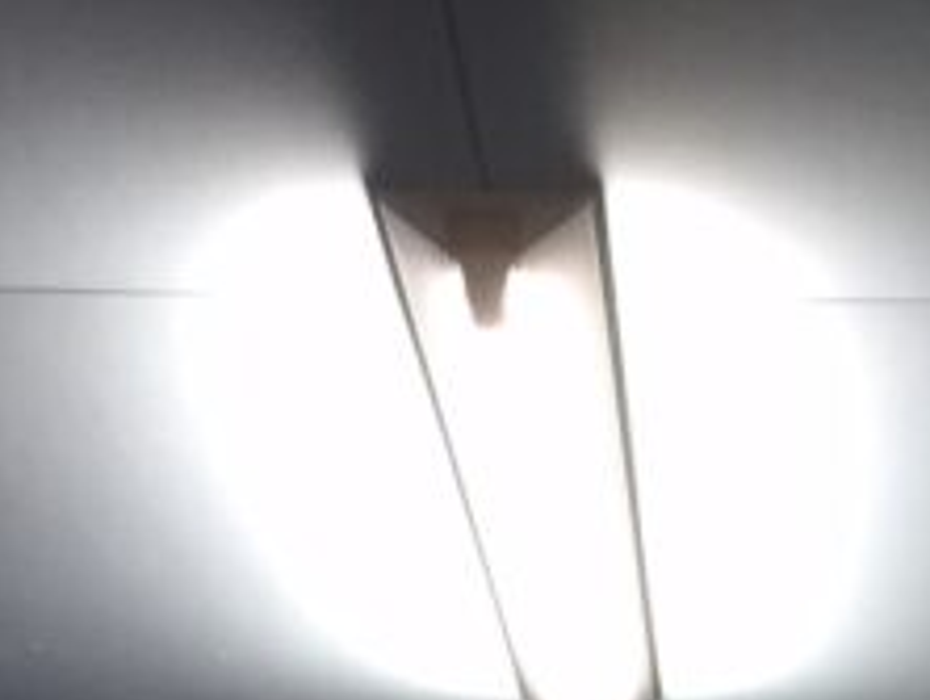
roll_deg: +0.1
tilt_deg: +6.6
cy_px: 1060
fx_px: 2528
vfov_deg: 14.6
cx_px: 762
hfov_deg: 20.6
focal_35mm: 94
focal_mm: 4.15
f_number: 2.2
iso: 125
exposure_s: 1/30
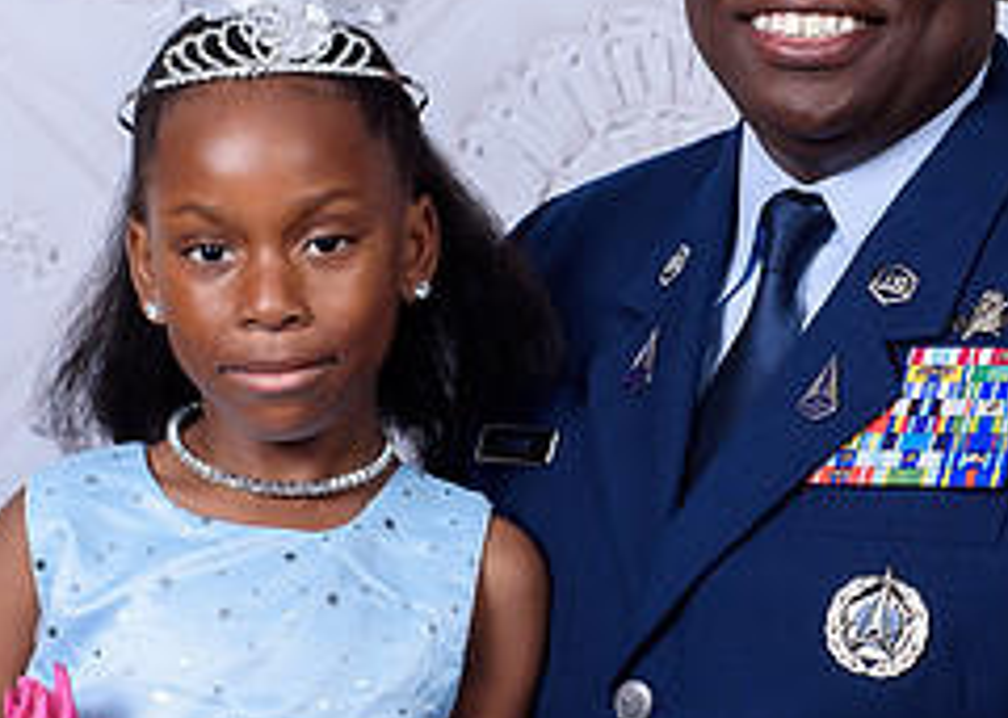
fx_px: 4348
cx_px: 888
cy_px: 347
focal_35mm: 152
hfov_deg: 13.1
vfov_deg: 9.4
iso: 100
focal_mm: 50
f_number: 5.6
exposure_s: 1/200
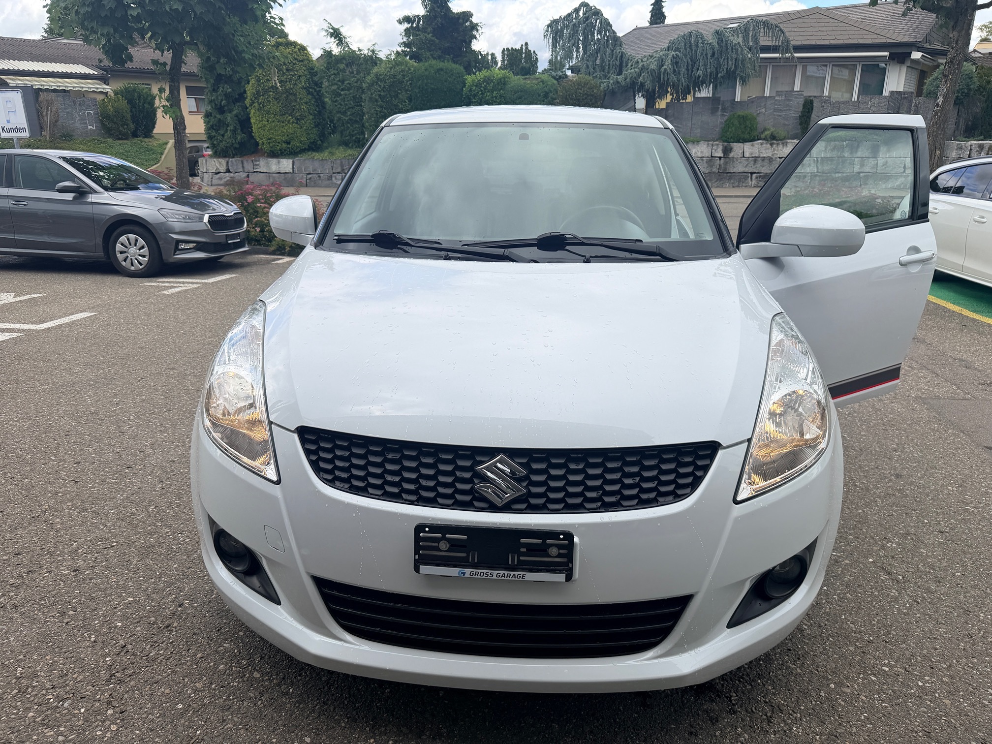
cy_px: 372
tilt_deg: -17.1
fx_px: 688
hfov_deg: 71.6
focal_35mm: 24
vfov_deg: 56.8
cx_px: 496
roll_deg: +0.5
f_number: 1.78
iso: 80
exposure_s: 1/3584
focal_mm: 6.76
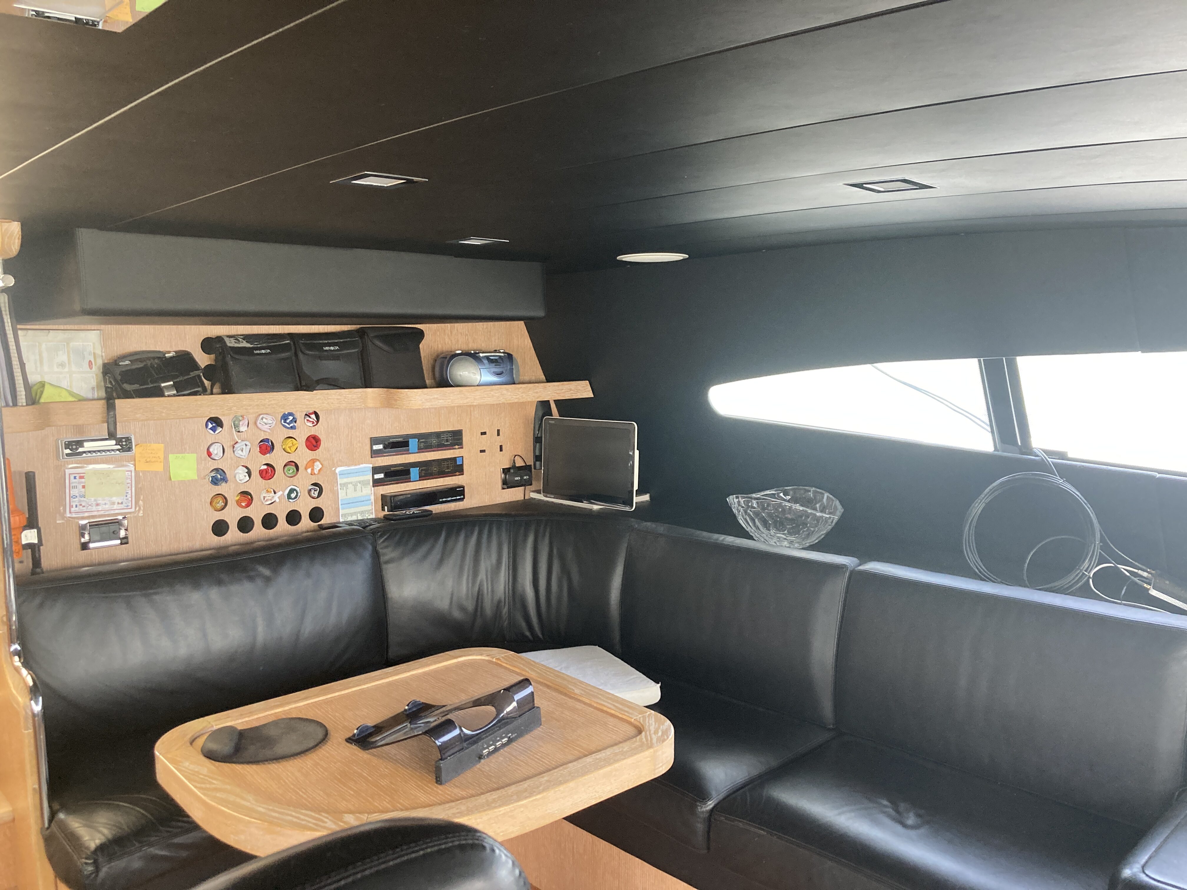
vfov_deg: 49.7
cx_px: 594
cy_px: 445
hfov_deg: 63.4
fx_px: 960
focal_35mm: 28
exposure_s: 1/60
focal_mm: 3.99
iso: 250
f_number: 1.8
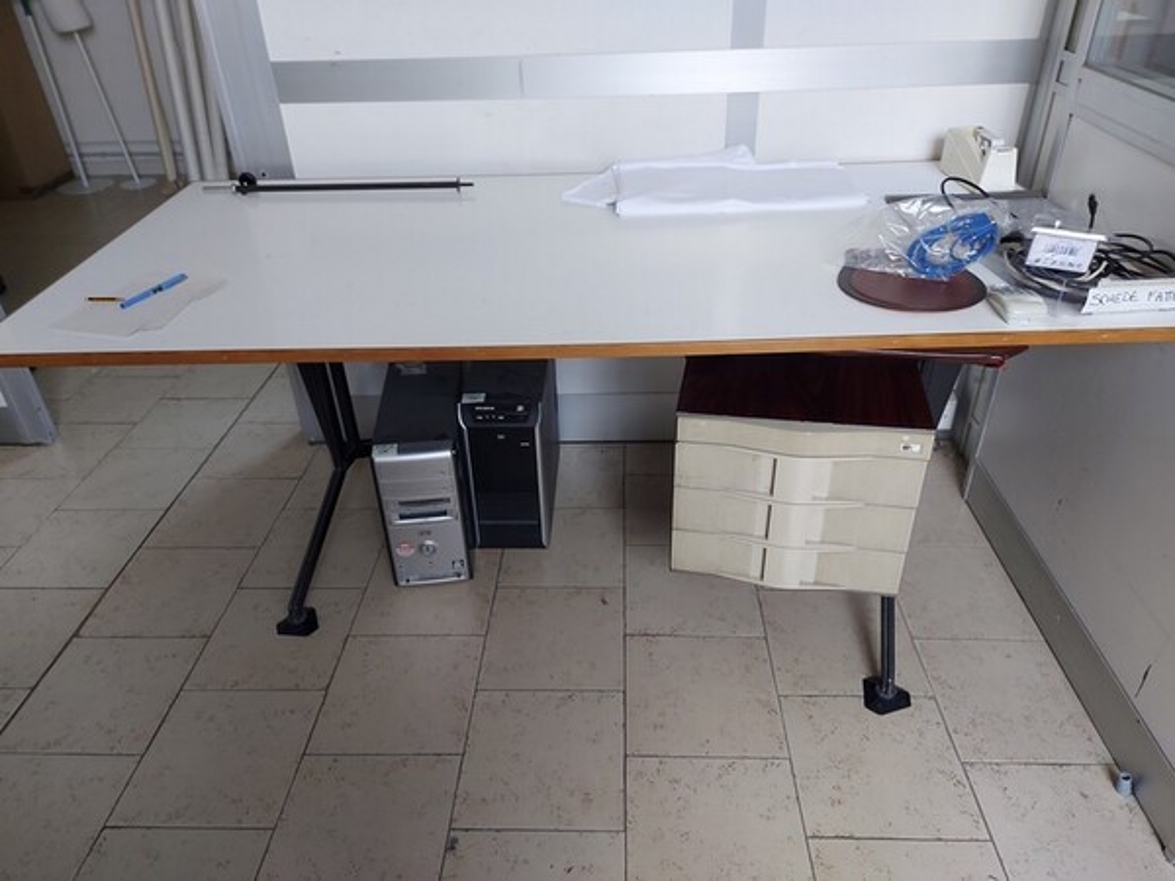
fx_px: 815
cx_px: 588
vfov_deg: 56.8
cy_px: 440
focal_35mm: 24
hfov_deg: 71.6
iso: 100
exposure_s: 1/50
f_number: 1.8
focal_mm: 5.23
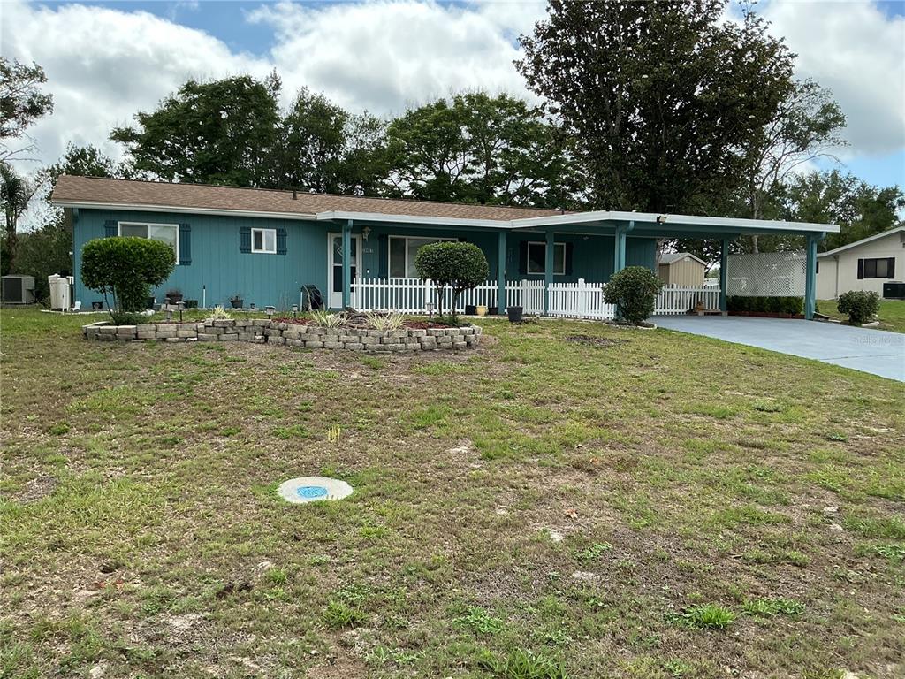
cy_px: 340
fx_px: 758
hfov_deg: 61.7
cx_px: 452
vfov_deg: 48.2
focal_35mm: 29
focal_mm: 3
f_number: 1.8
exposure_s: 1/883
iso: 25
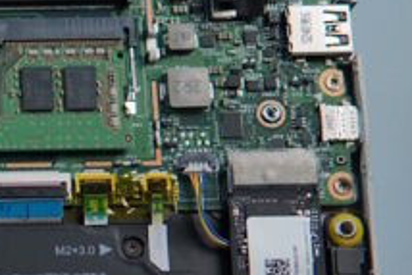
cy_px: 258
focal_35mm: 164
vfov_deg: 8.3
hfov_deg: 11.7
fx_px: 1878
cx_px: -310
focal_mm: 30
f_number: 3.5
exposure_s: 1/400
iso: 1000
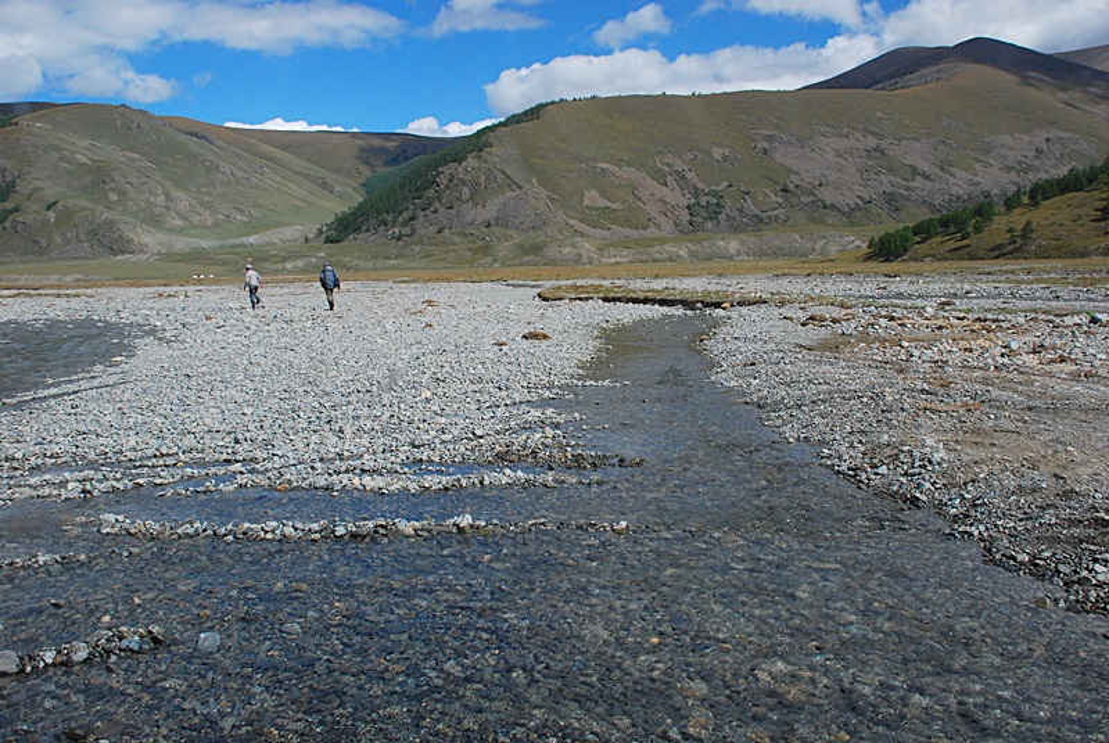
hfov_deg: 61.9
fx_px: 926
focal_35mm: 30
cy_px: 372
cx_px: 554
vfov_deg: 43.7
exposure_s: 1/2000
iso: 400
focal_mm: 20
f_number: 5.6
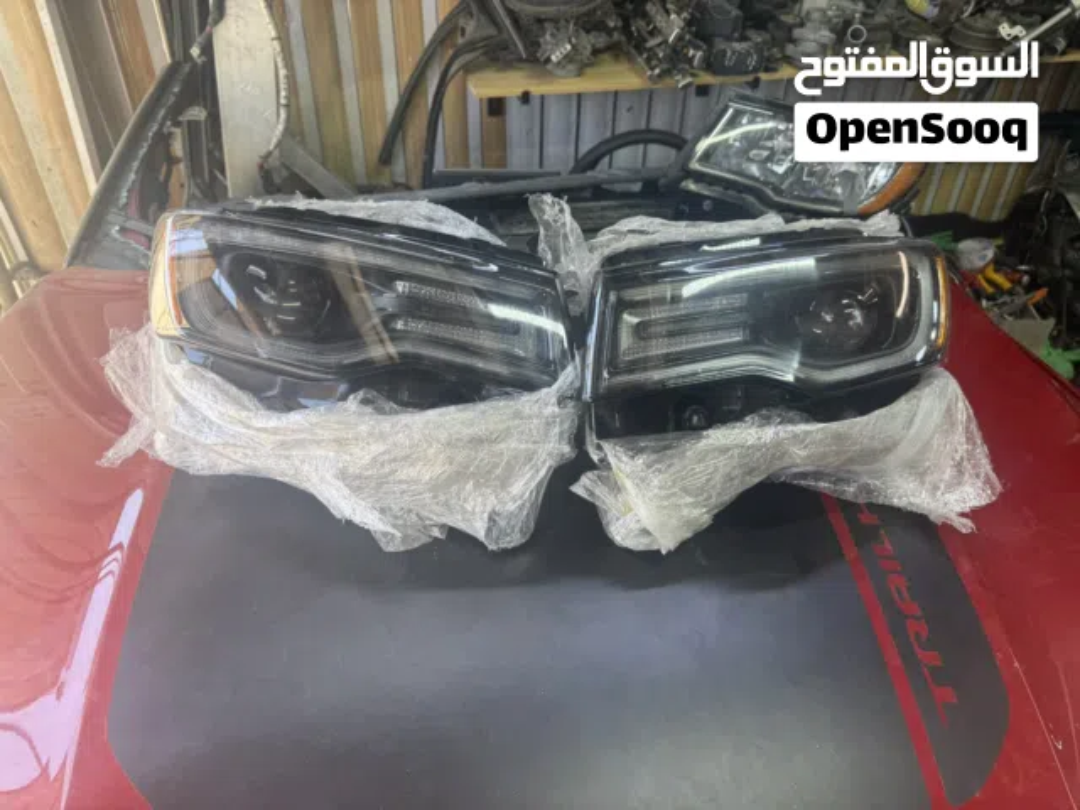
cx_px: 540
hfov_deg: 71.6
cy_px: 405
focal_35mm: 24
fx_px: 749
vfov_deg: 56.8
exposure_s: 1/131
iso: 80
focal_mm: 6.76
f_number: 1.78
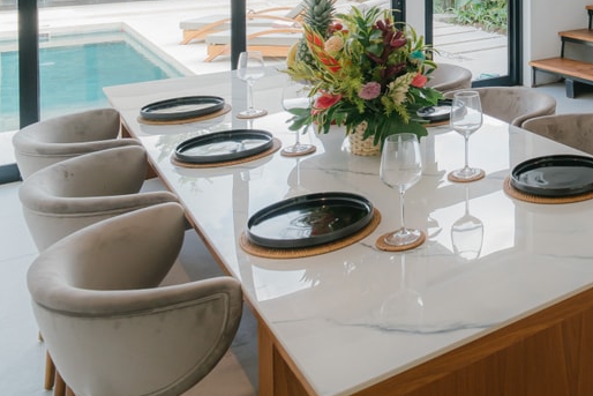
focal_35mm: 42
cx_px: 632
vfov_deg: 28.0
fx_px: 692
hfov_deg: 39.2
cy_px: -76
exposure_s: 1/100
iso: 640
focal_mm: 16
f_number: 5.6
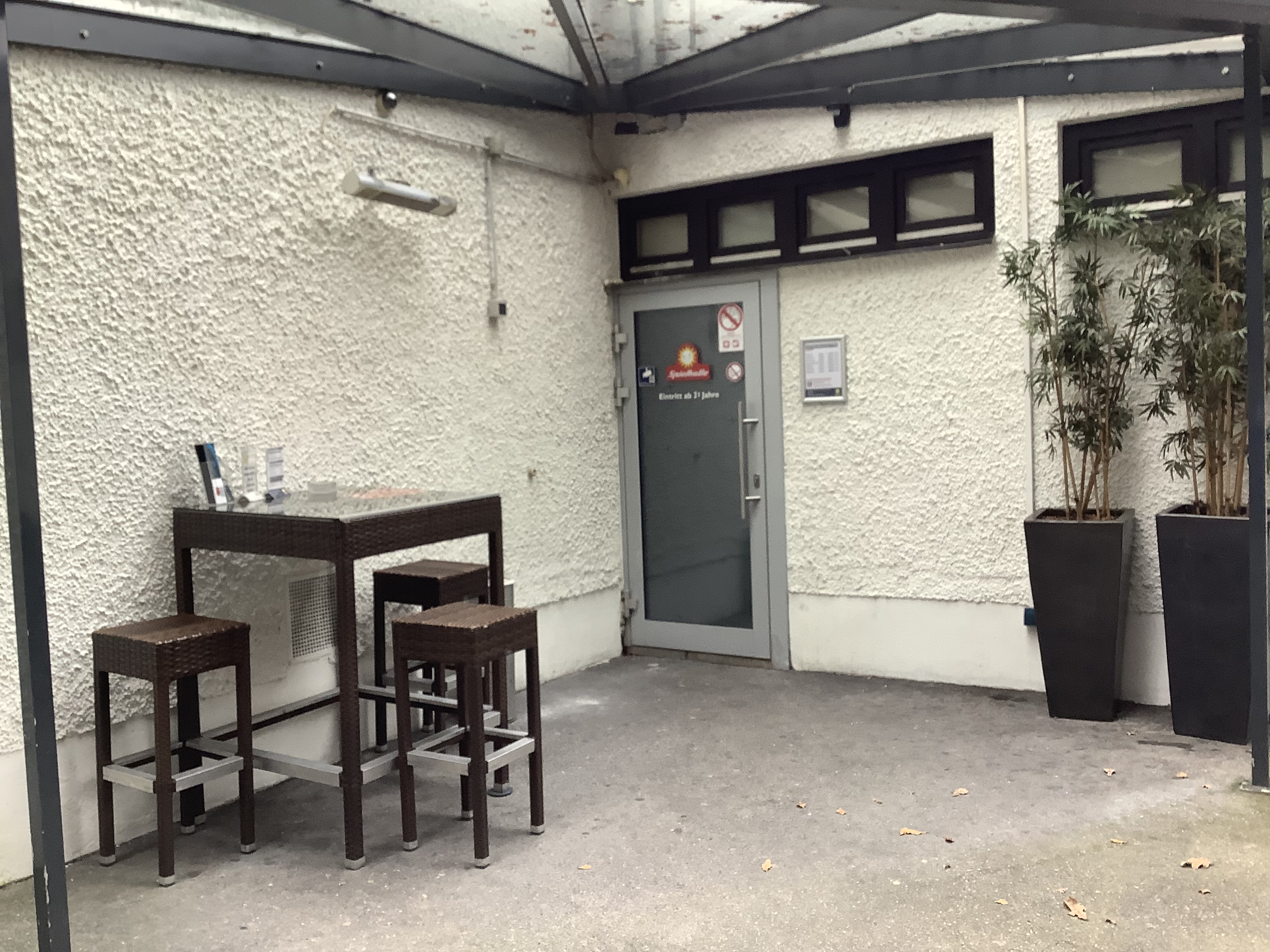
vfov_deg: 45.4
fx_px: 1137
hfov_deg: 58.4
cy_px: 476
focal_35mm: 31
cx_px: 635
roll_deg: +1.3
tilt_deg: -3.0
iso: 80
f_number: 2.4
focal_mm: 3.3
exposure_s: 1/50
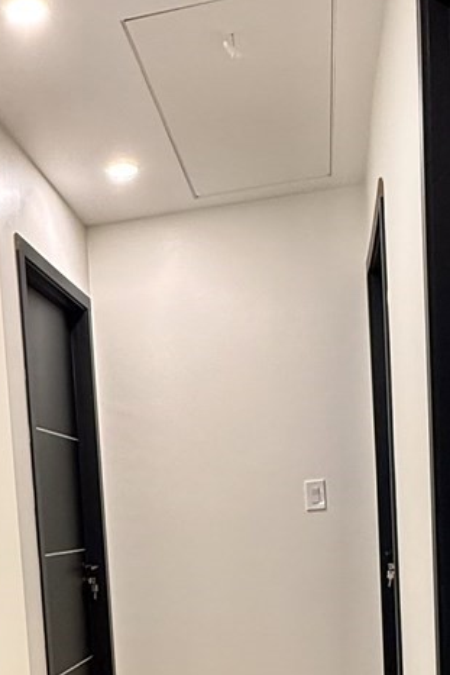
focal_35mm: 48
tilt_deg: -4.2
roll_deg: +4.0
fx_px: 899
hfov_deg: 27.6
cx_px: 94
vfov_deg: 38.2
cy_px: 613
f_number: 2.2
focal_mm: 2.22
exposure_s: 1/60
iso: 200
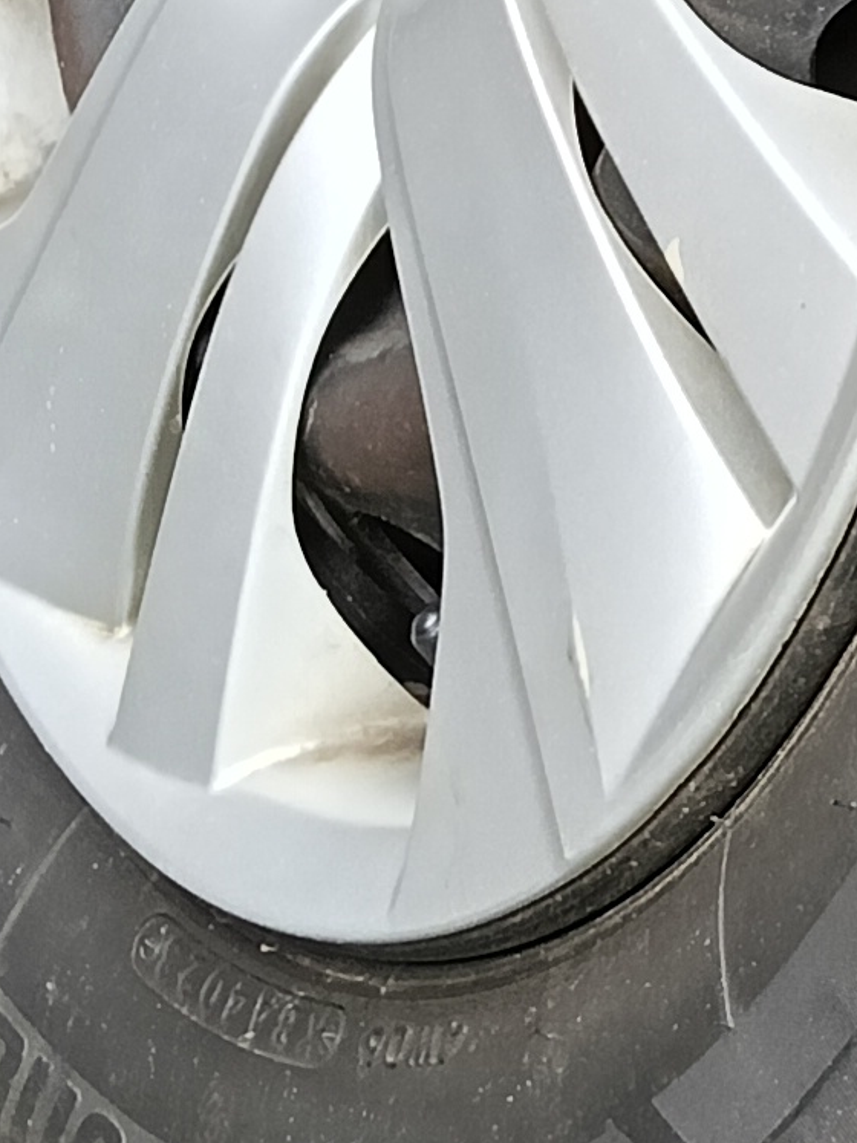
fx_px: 4887
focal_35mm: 148
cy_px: -309
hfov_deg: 9.7
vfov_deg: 12.9
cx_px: 1284
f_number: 1.8
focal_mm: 3.98
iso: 125
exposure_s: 1/100
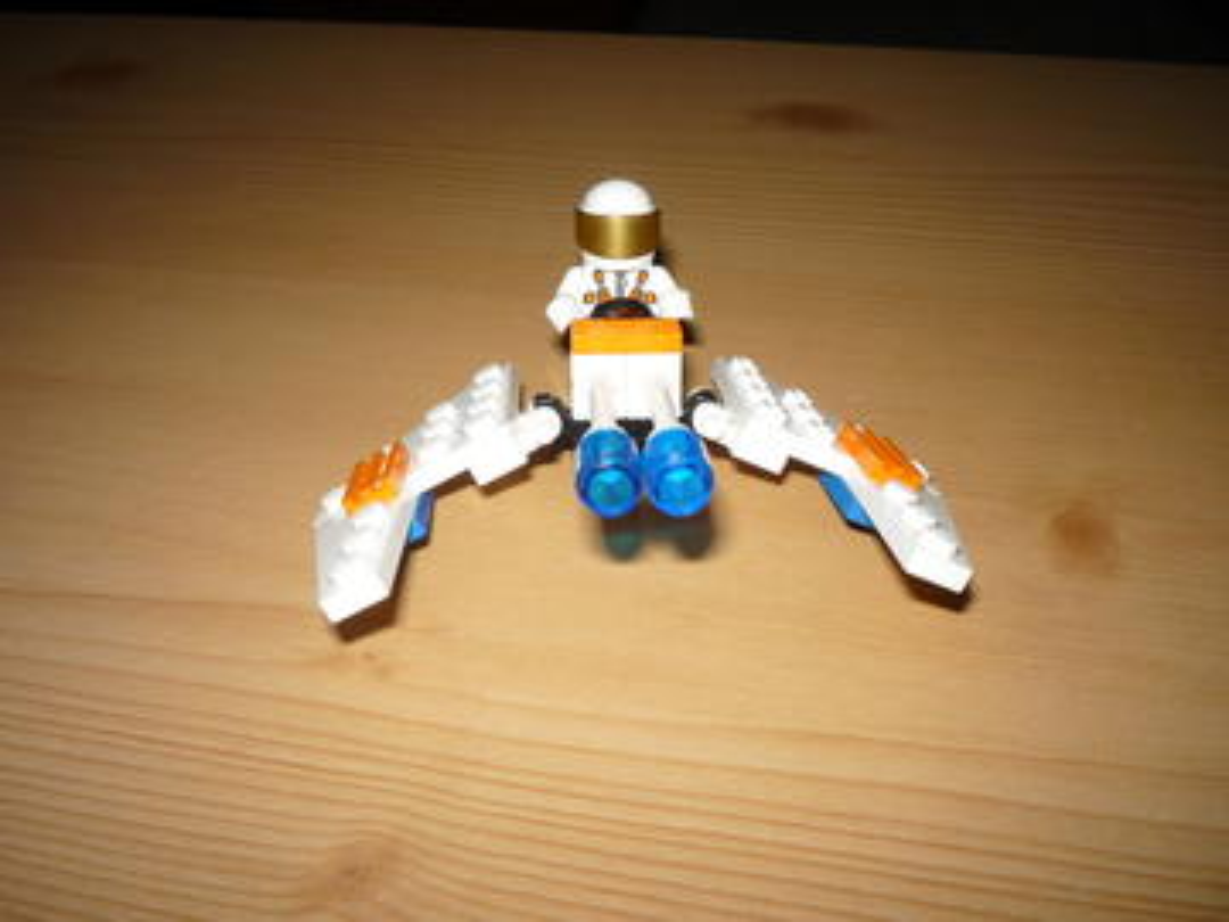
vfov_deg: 44.2
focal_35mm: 32
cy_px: 461
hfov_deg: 56.8
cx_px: 614
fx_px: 1136
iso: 100
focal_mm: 5.2
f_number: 4
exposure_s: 1/30
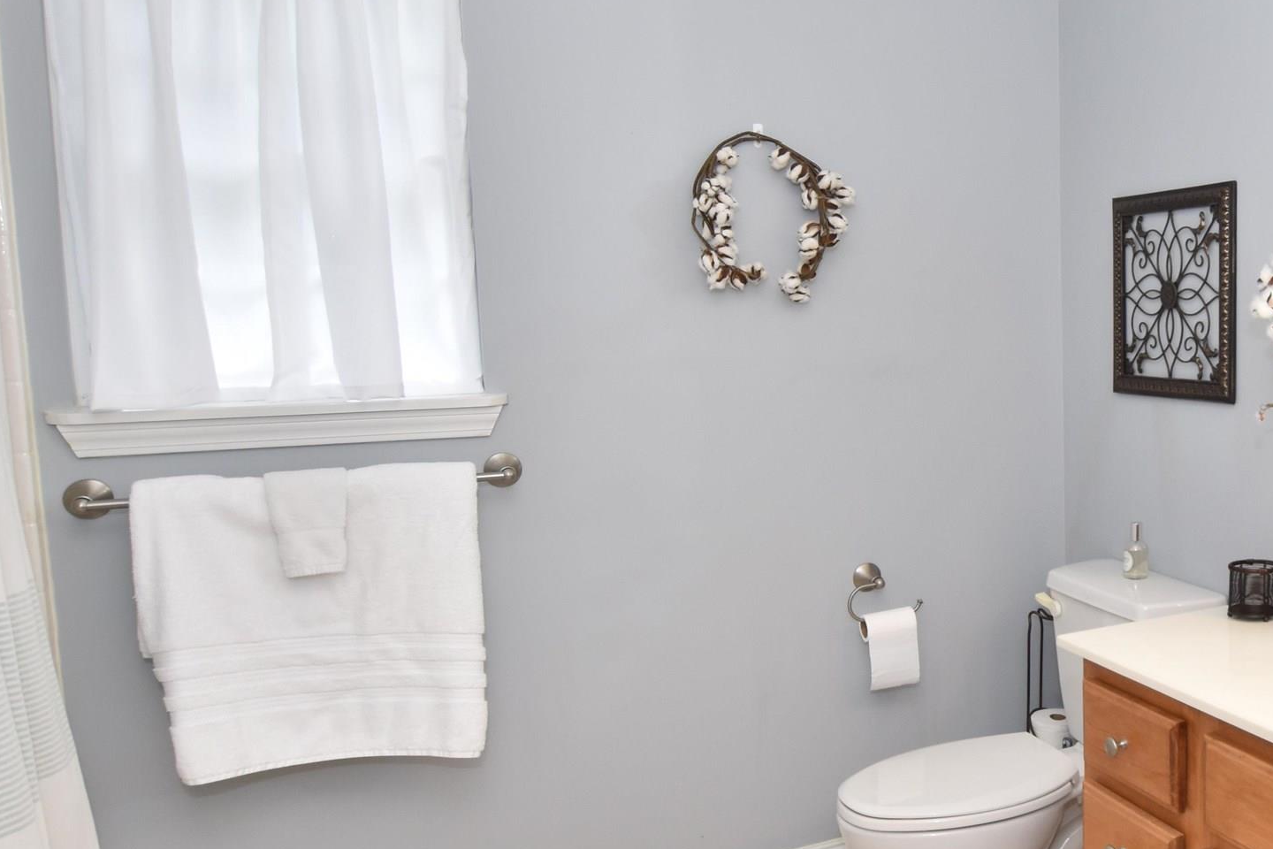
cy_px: 428
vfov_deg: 41.1
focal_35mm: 32
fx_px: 1131
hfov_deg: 51.9
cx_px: 1142
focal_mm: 10
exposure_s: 1/60
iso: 360
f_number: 8
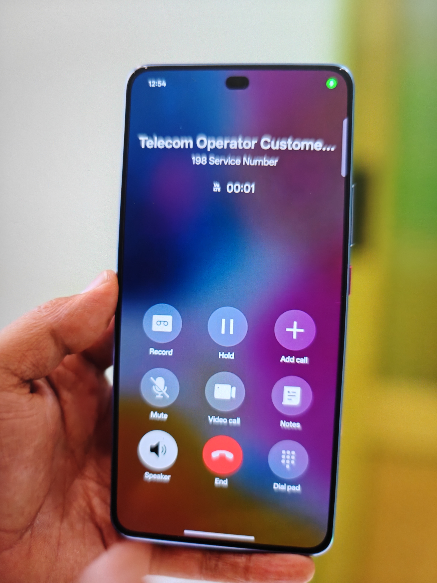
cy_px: 292
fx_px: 387
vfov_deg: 73.9
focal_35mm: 23
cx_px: 218
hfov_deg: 58.9
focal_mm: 6.06
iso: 250
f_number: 1.6
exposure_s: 1/100
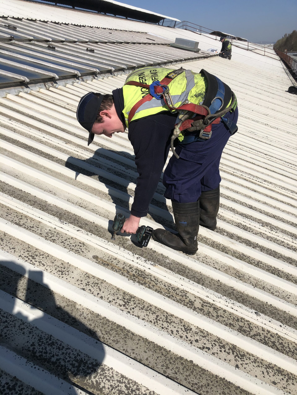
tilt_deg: -26.2
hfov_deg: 49.7
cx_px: 148
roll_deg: +3.0
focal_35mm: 28
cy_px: 198
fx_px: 320
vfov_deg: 63.4
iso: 25
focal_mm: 4
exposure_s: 1/4367
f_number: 1.8
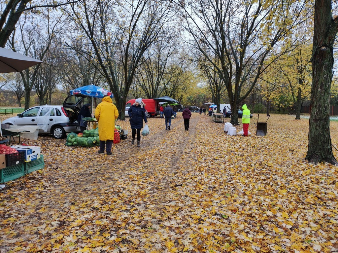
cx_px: 169
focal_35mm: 25
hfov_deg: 69.4
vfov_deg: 54.8
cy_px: 126
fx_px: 244
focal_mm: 4.7
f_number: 1.79
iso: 202
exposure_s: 1/100
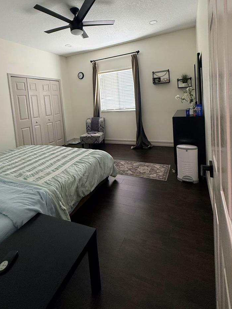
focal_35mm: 18
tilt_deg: -4.0
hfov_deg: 71.6
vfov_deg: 85.7
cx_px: 115
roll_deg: +3.6
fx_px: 161
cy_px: 112
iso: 320
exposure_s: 1/120
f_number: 2.2
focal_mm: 2.22
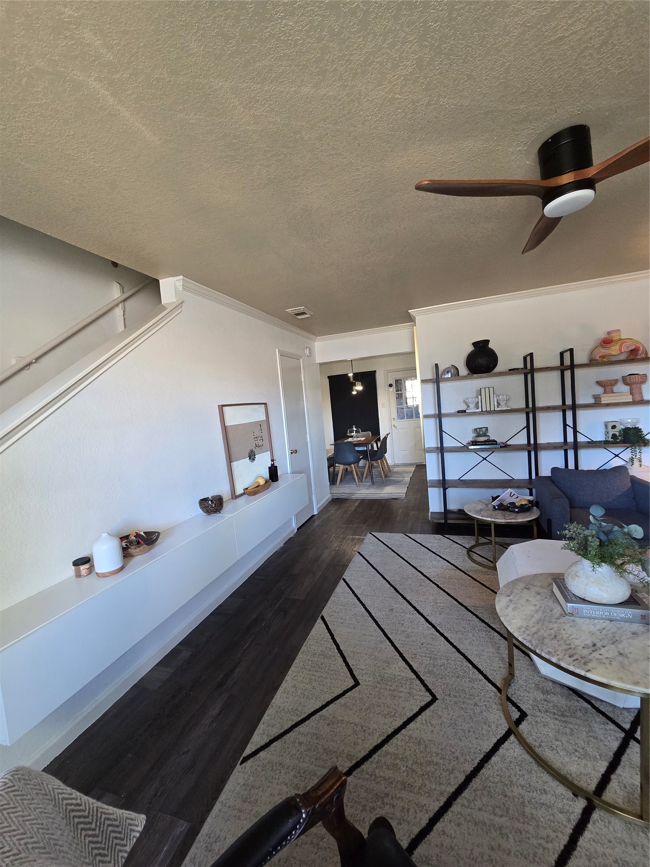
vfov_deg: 106.2
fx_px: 325
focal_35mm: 13
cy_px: 434
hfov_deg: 89.9
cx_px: 325
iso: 400
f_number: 2.2
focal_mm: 2.2
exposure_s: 1/60
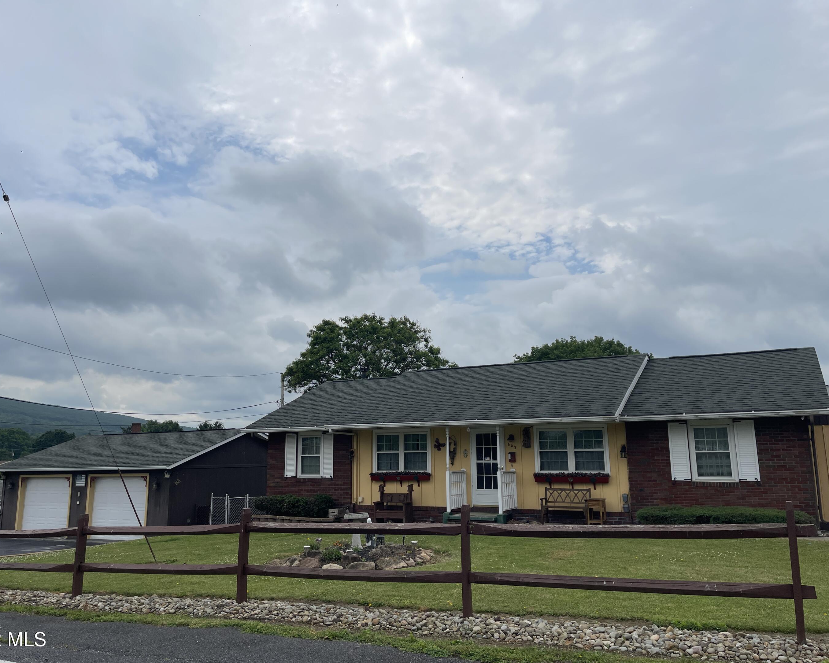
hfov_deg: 64.1
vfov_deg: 53.2
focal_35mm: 27
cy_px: 327
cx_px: 405
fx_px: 662
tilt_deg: +8.4
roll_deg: +0.1
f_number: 1.6
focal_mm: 5.1
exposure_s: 1/8547
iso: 32
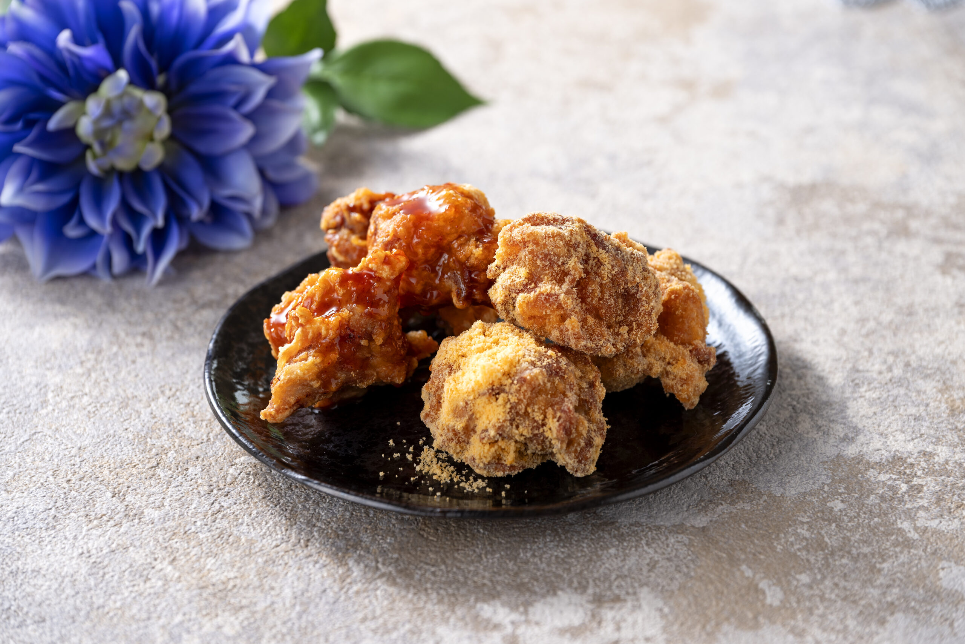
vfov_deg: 14.0
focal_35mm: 98
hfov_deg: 20.8
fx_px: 2627
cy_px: 322
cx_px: 482
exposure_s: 1/200
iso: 100
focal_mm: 98
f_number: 5.6
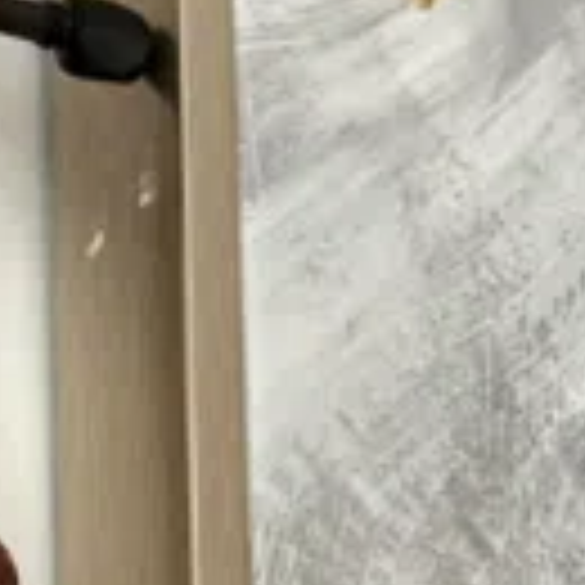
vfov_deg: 14.5
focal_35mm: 113
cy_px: 837
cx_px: 36
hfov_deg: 15.2
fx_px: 2161
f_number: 1.6
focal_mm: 5.1
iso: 100
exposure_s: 1/121
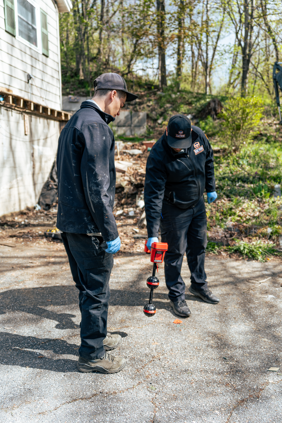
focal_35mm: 31
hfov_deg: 42.3
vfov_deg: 60.3
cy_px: 212
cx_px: 141
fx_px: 364
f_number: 2.8
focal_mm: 31
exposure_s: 1/1000
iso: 160
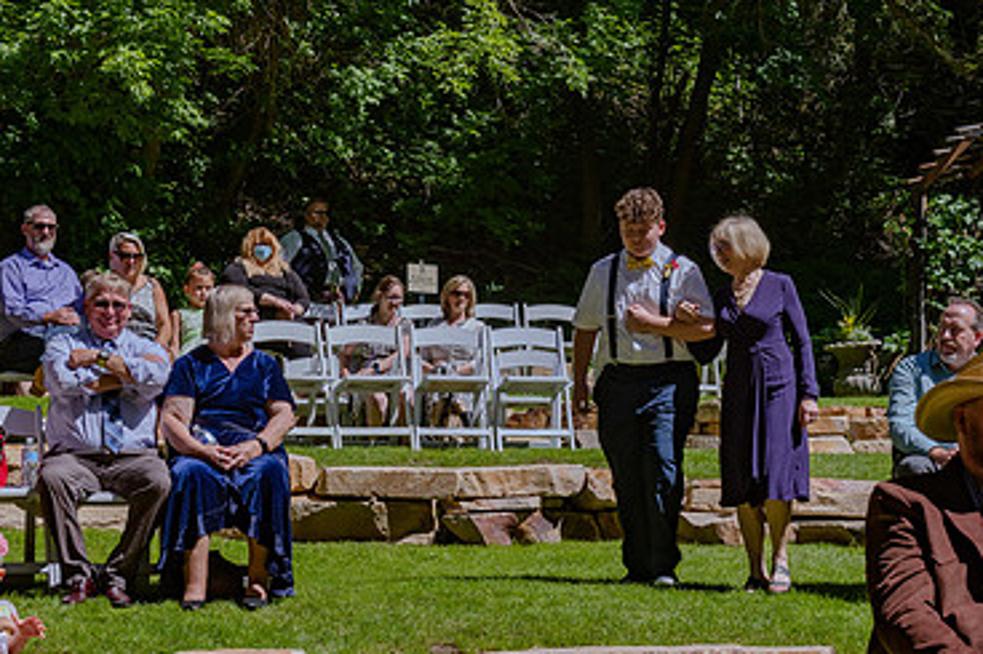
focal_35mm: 92
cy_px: 323
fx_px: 2511
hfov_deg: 22.1
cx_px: 441
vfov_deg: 14.9
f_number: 8
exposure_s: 1/500
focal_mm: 50
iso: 160
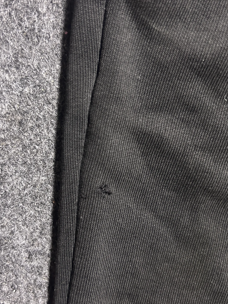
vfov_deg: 55.3
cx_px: 88
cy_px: 160
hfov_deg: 42.7
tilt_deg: -60.5
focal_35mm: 33
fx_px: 290
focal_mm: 5.7
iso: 640
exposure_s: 1/33
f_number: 1.5
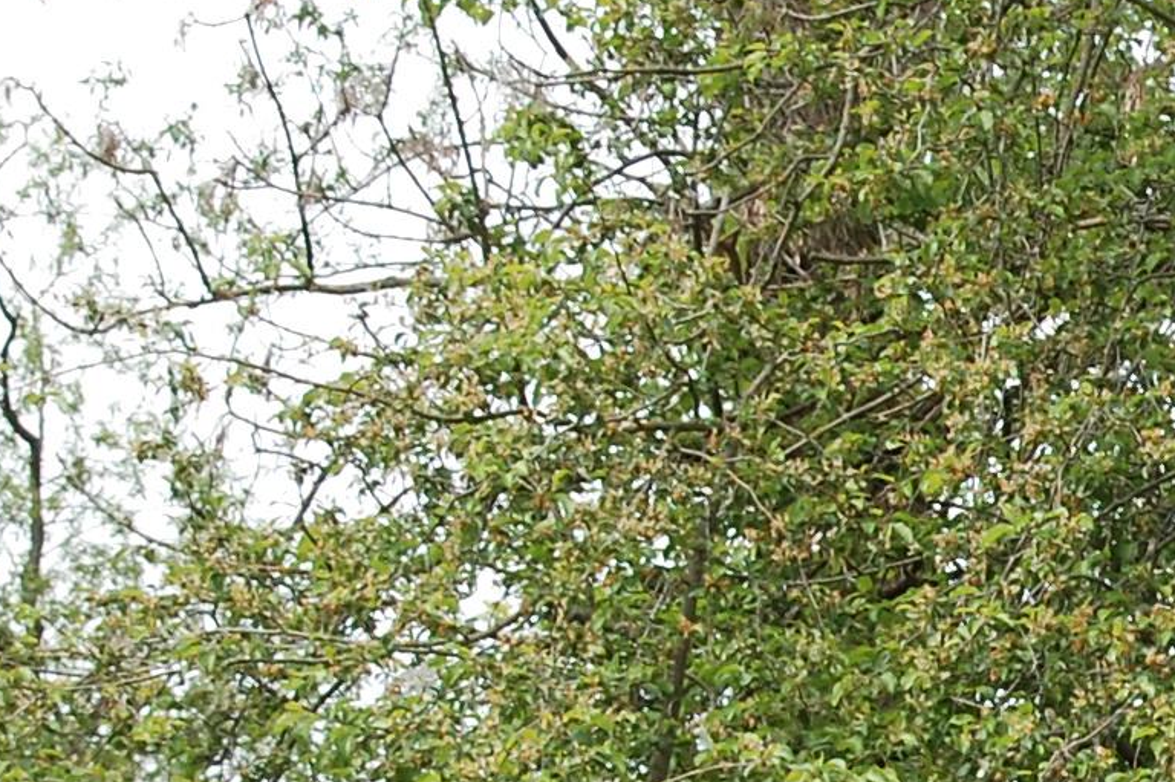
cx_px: 1888
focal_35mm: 323
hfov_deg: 6.3
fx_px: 10534
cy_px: 823
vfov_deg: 4.2
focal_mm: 55
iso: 400
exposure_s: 1/250
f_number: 8
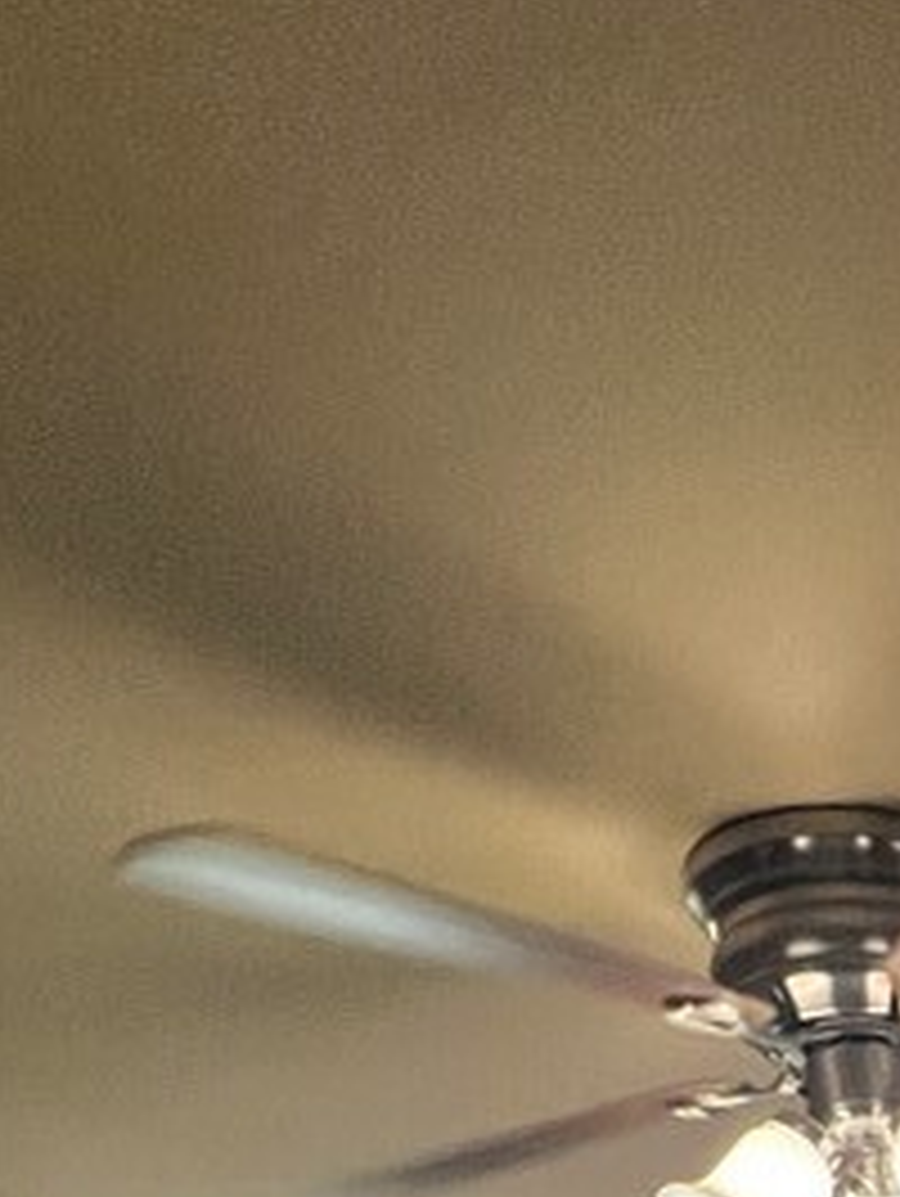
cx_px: 1242
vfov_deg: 25.6
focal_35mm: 50
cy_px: 1894
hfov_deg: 24.5
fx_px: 1731
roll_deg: +2.9
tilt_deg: -6.5
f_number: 1.8
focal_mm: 1.57
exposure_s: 1/120
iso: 160
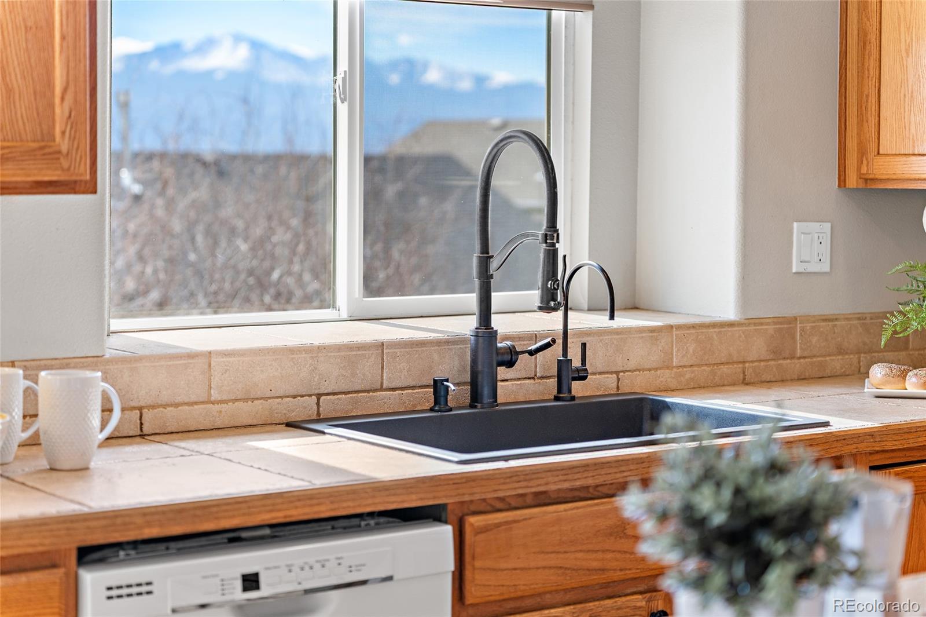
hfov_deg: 28.5
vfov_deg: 19.2
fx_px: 1825
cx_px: 463
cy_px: 308
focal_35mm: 71
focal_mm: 71
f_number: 2.8
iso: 125
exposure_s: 1/80
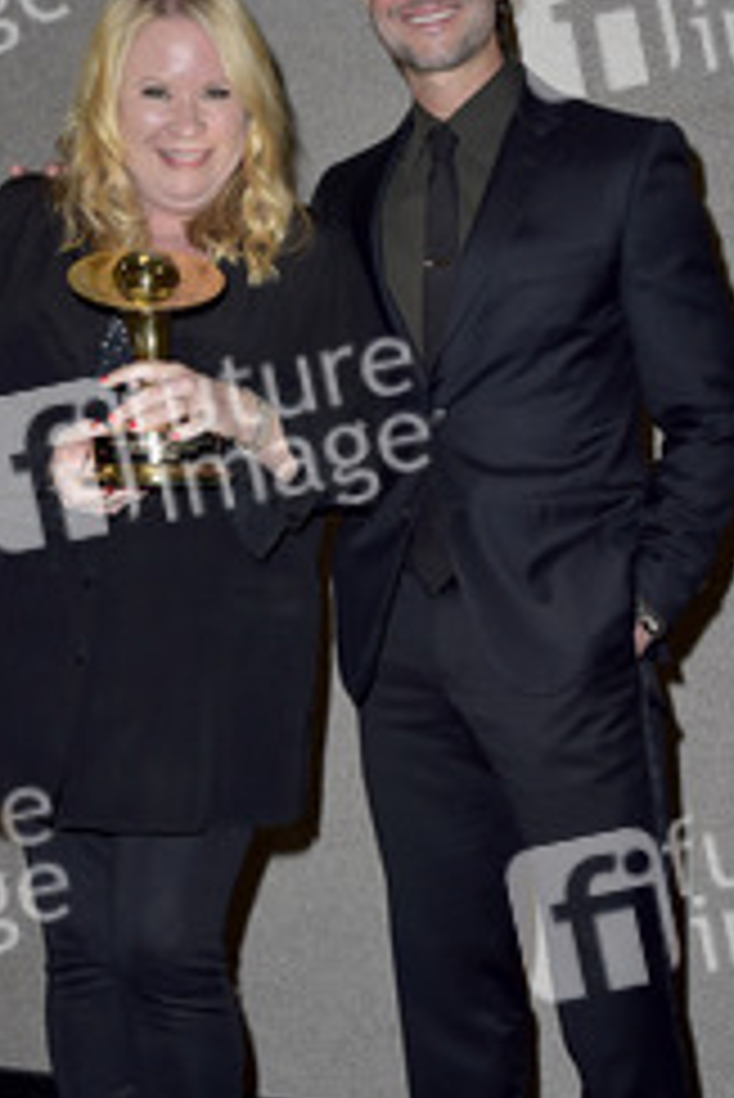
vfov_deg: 33.8
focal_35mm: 59
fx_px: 1802
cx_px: 331
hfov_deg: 23.0
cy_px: 670
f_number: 6.3
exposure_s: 1/250
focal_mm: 36
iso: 500
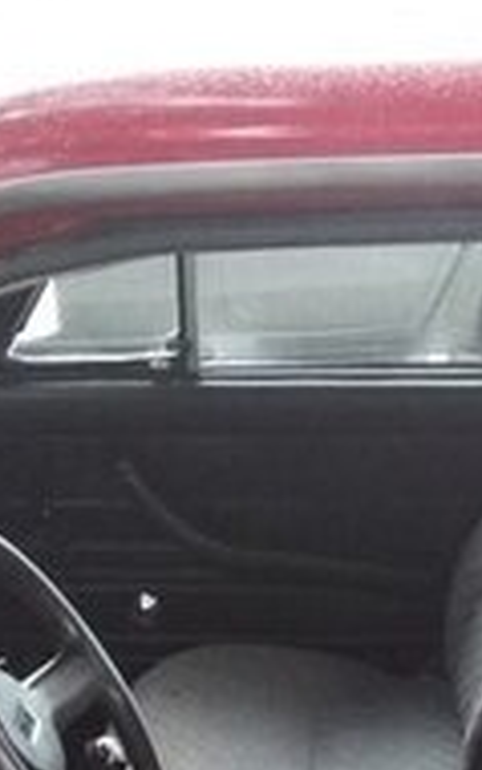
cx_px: 336
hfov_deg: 22.3
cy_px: 908
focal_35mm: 58
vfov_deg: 30.2
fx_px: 1217
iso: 725
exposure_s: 1/50
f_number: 2
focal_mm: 3.57
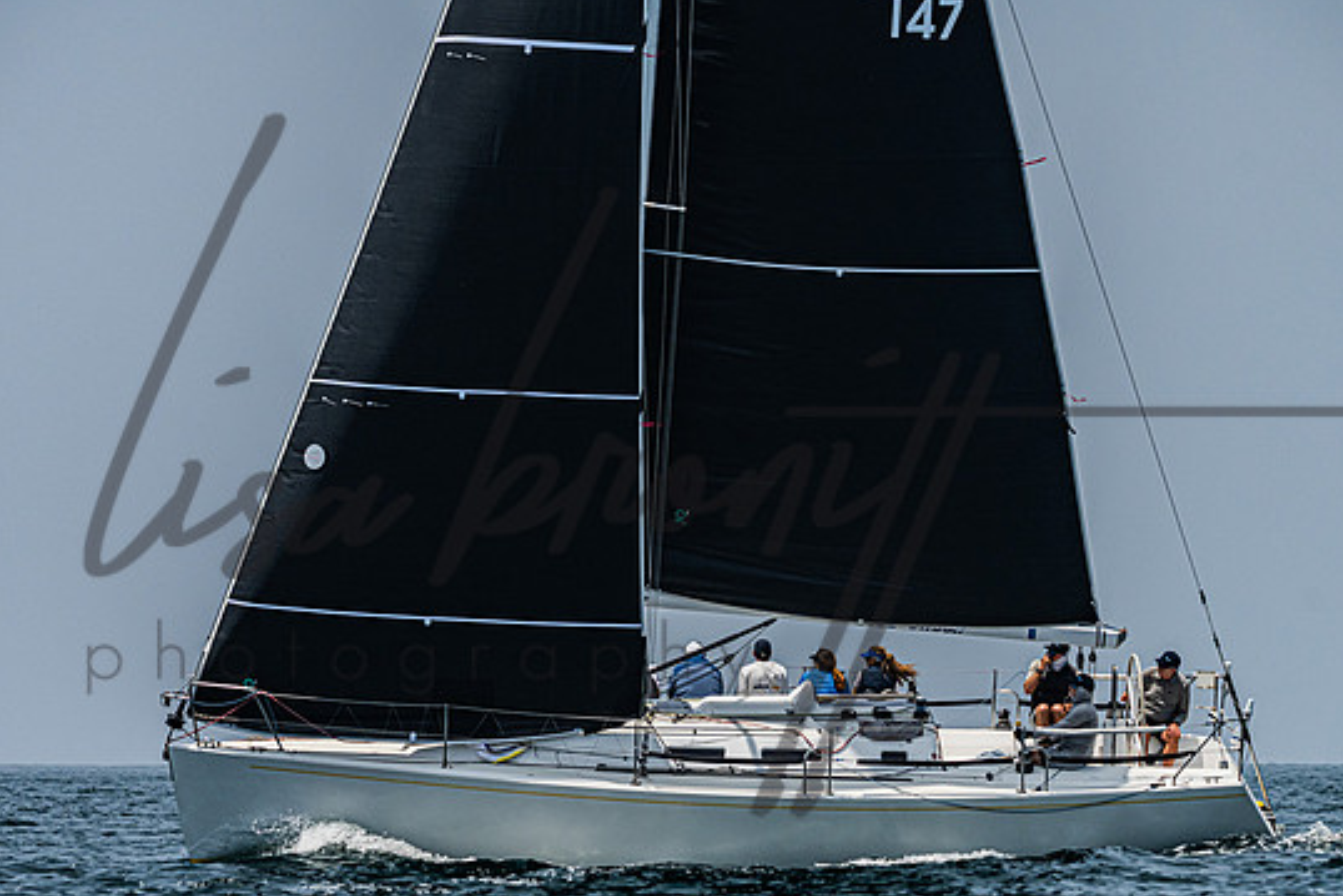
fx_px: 10448
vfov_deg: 4.9
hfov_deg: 7.4
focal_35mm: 280
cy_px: 648
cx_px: 680
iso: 400
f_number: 6.3
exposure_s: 1/5000
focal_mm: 190
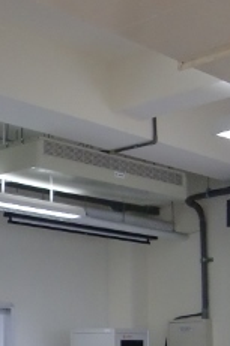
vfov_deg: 24.4
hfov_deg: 16.0
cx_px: -60
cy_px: 304
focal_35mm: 81
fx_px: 777
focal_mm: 4.9
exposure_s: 1/60
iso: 250
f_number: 2.6
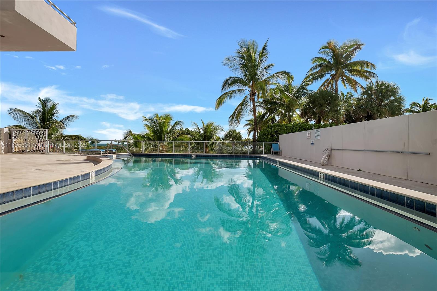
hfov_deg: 90.0
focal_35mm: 18
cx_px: 218
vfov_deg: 67.4
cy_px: 146
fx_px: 218
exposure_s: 1/1000
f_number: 8
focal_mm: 12
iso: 100
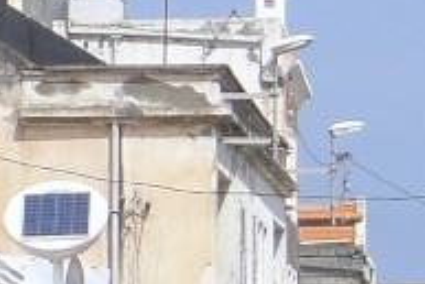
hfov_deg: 3.1
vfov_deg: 2.1
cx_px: -565
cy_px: 498
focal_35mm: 658
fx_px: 7774
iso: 80
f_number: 4
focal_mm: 19.2
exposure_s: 1/800
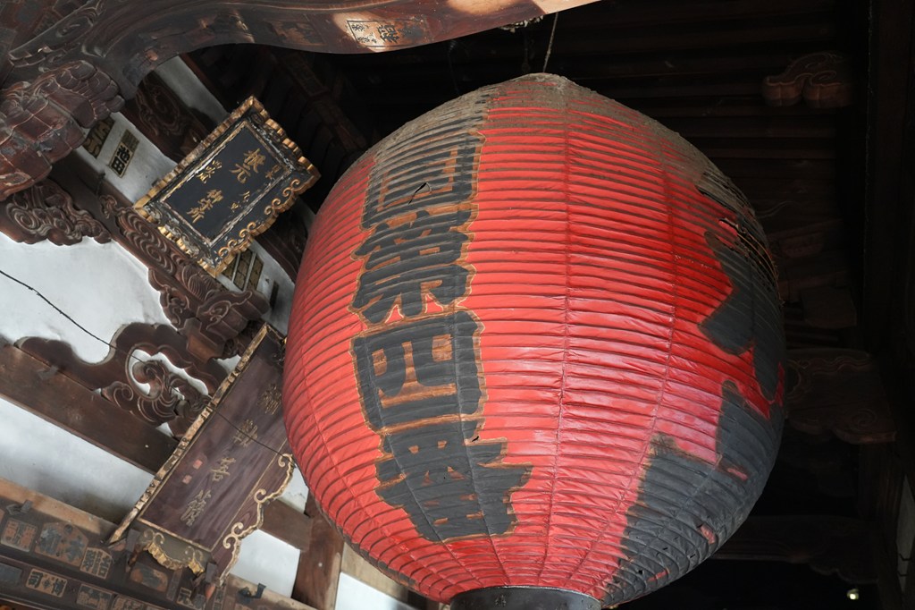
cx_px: 458
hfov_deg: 65.5
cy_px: 305
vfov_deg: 46.4
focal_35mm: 28
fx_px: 711
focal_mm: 28
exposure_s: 1/160
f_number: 4
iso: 5000
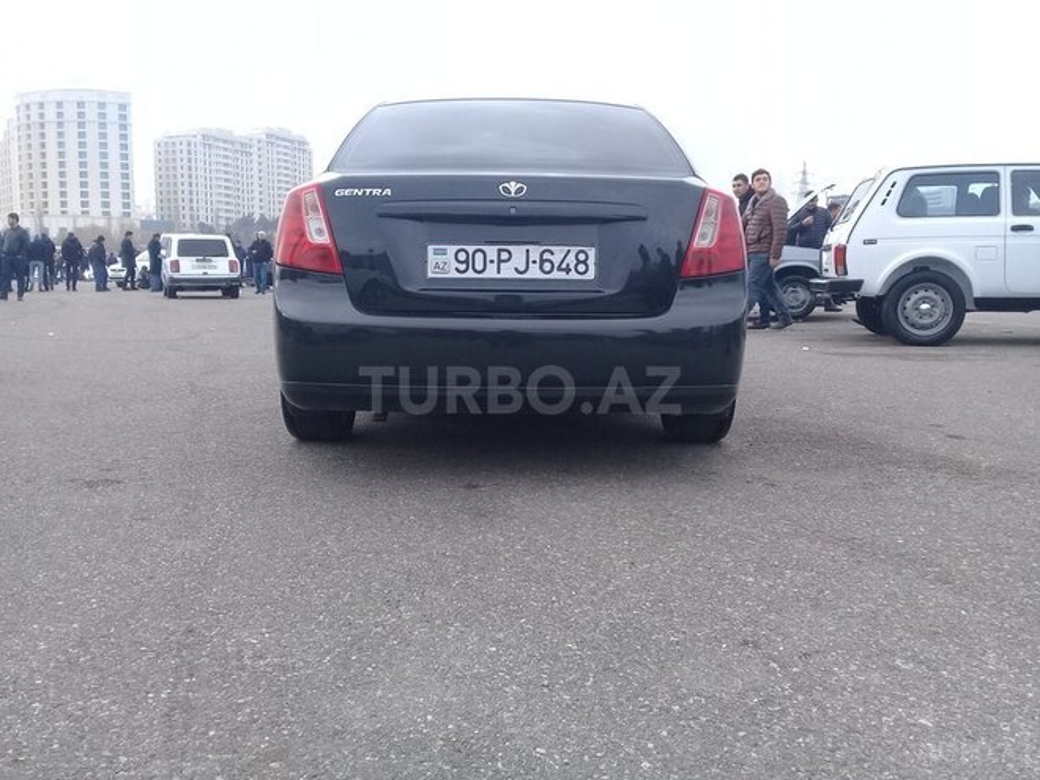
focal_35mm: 31
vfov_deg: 45.4
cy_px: 390
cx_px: 520
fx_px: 931
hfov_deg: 58.4
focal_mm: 3.3
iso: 50
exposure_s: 1/150
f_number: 2.2
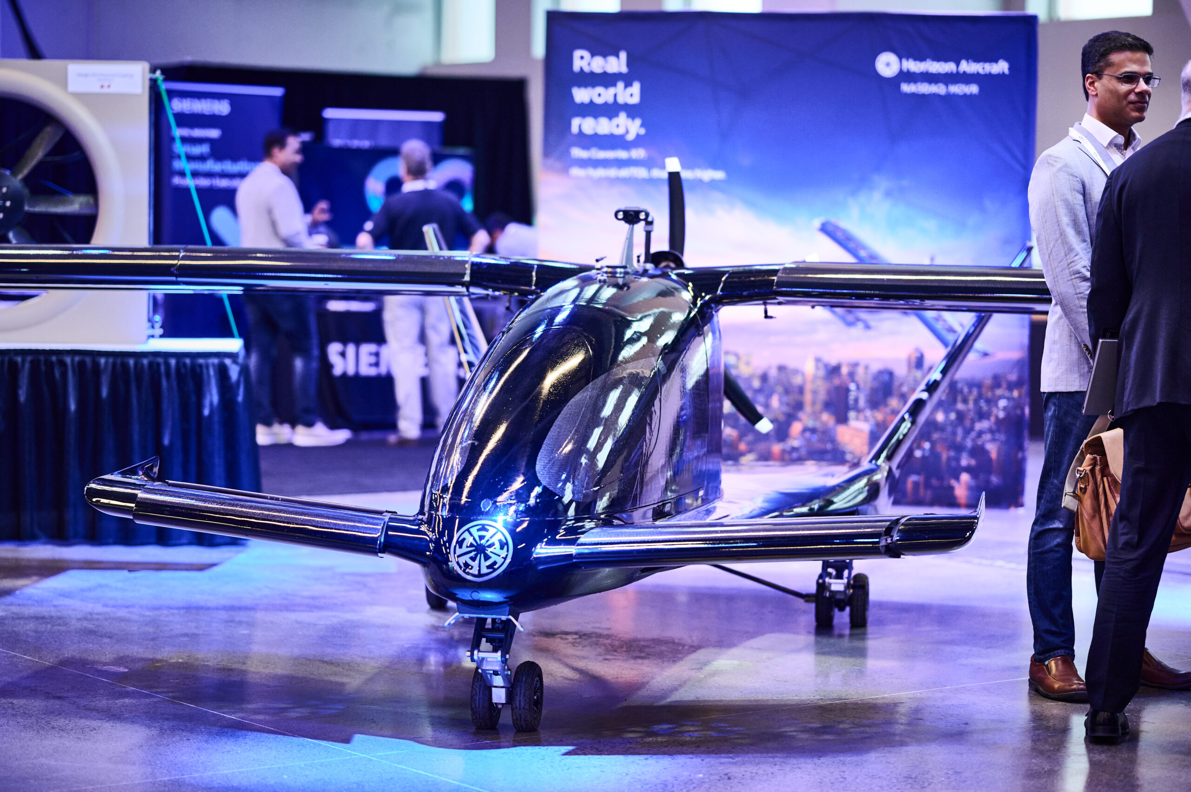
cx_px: 596
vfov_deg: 16.0
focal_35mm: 85
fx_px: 2810
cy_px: 396
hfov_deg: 23.9
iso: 2000
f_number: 2
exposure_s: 1/400
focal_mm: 85
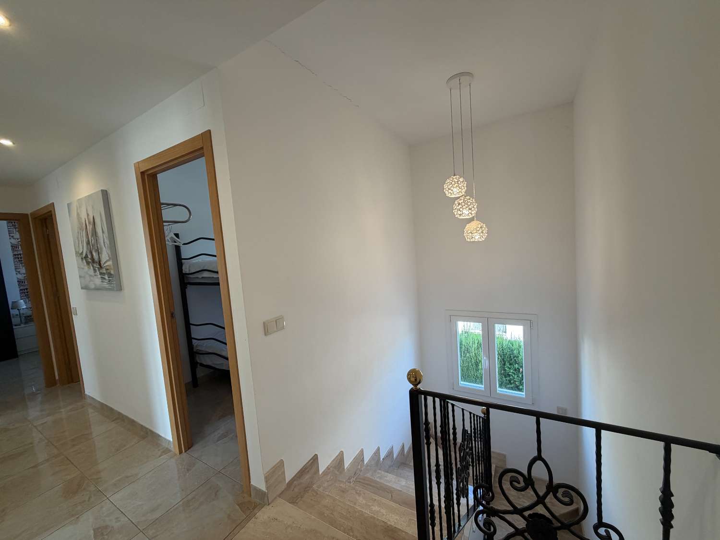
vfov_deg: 85.7
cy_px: 270
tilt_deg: -5.4
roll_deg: +4.2
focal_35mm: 14
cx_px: 360
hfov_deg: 102.1
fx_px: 291
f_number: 2.2
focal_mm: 2.22
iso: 100
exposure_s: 1/100
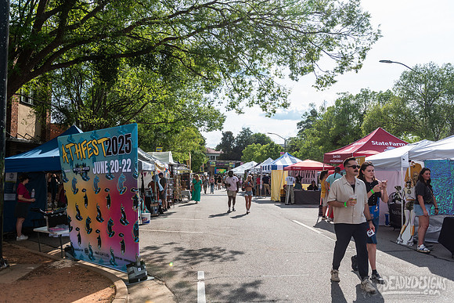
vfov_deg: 41.1
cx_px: 227
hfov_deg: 58.7
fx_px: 404
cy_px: 152
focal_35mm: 32
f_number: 4.5
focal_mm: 32
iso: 200
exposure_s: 1/1250
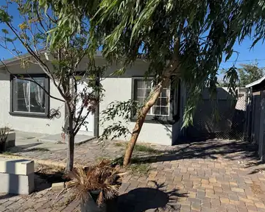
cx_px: 122
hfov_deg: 65.9
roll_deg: +0.0
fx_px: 204
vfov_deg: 54.9
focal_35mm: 26
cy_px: 108
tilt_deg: -0.3
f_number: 1.78
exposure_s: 1/6711
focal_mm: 6.76
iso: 80
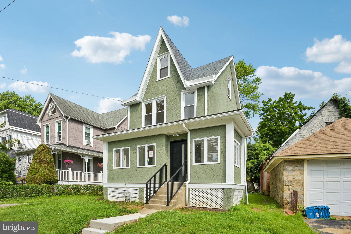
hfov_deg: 85.4
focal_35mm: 20
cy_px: 117
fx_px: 190
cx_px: 176
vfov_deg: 63.2
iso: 100
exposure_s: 1/160
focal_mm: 19.5
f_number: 8
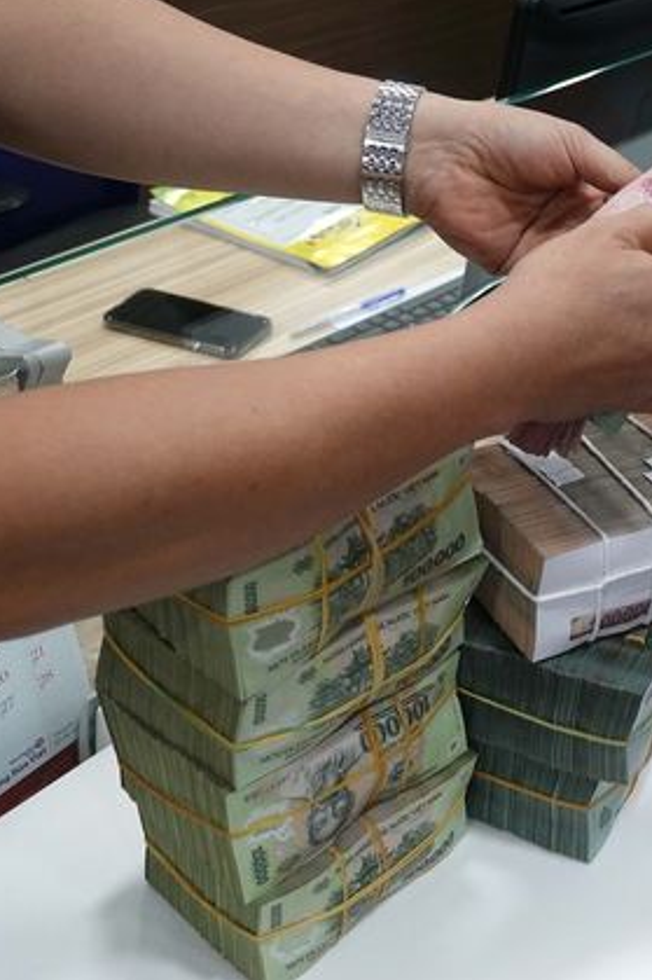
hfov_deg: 25.2
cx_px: 584
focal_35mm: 52
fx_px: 1414
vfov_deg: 38.2
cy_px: 485
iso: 800
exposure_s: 1/200
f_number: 2.8
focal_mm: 12.63
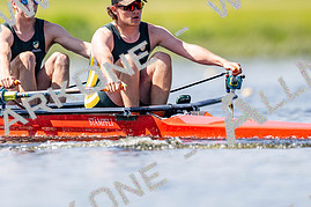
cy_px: 38
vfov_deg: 1.1
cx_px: 123
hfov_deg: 1.6
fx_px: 11180
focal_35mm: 1295
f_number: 4
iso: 320
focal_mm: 600
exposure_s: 1/2500
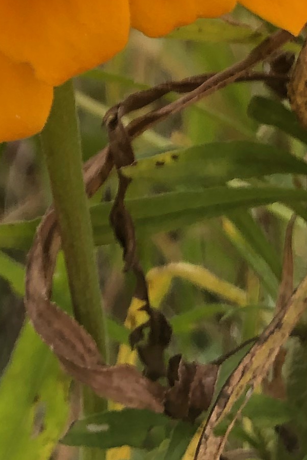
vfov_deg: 14.3
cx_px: -104
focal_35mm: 131
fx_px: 1674
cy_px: -295
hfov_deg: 10.2
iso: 20
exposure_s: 1/163
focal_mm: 3.99
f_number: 1.8
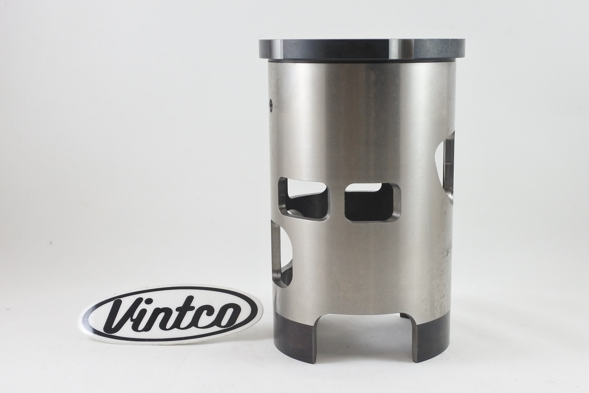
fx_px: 589
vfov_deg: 36.9
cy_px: 196
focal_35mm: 36
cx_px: 294
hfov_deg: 53.1
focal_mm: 13.7
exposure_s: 1/125
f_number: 4
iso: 400
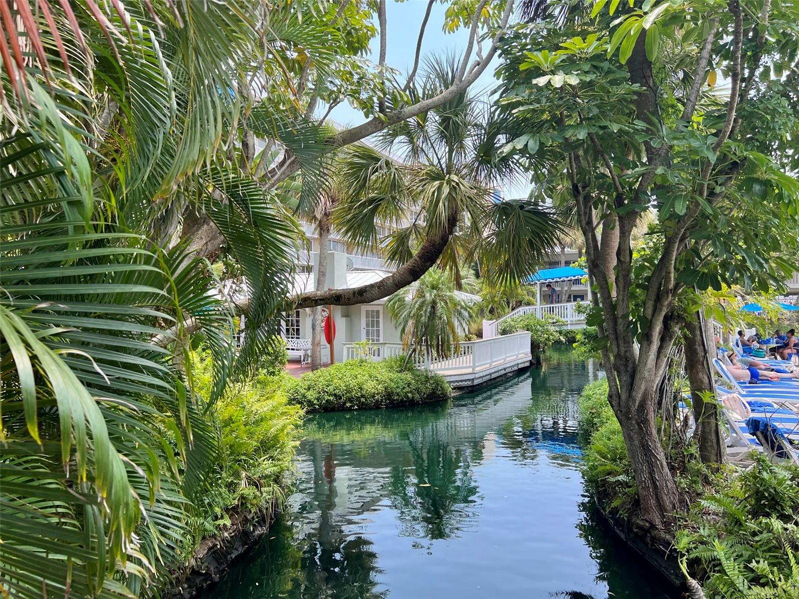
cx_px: 400
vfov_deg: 53.1
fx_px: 600
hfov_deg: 67.3
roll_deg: +1.0
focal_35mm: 26
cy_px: 300
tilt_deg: +0.4
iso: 50
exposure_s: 1/621
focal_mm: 5.7
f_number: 1.5
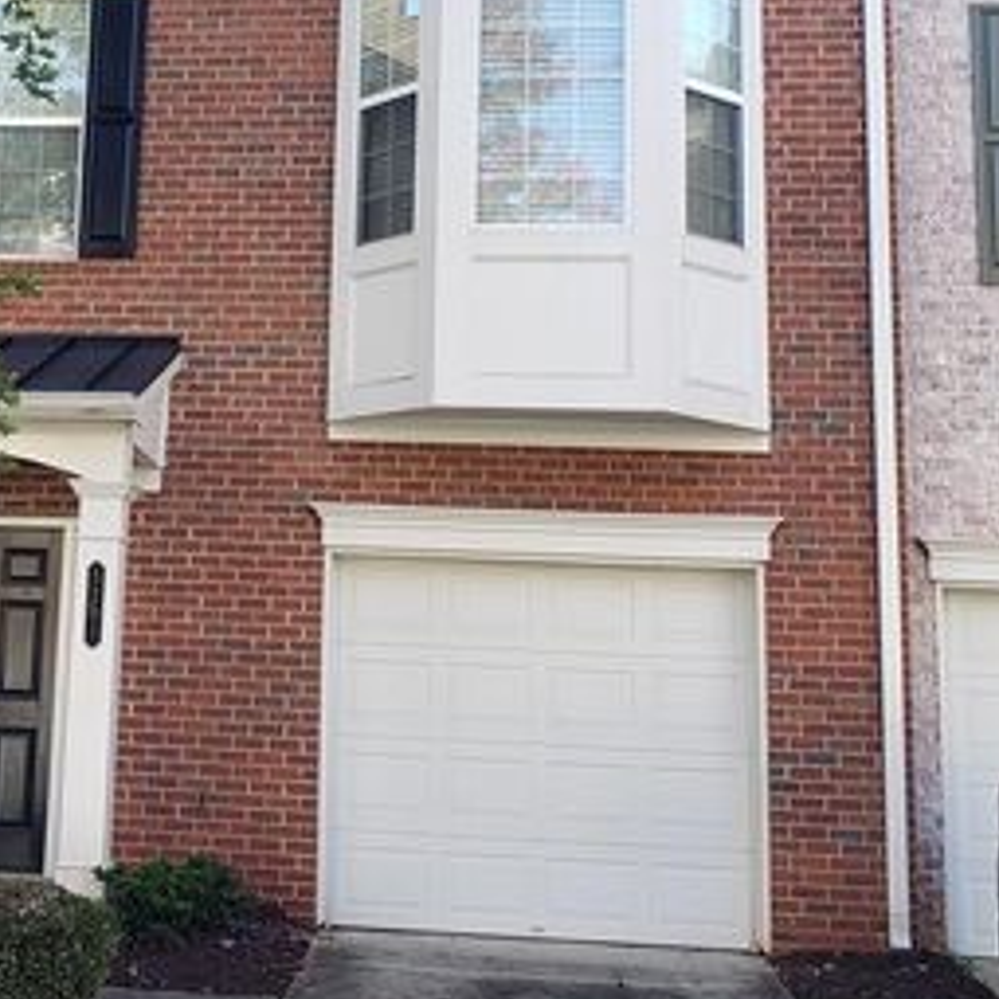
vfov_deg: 37.0
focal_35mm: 45
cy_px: 311
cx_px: 208
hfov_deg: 36.4
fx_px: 1469
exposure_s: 1/131
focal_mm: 4.3
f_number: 2.4
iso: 50
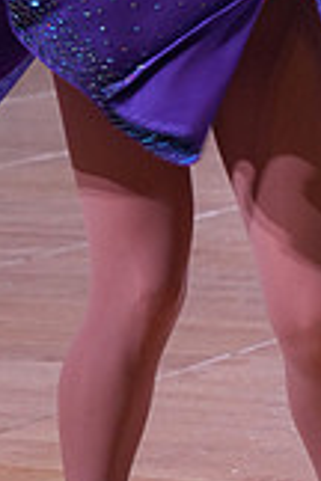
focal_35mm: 250
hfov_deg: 5.5
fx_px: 3343
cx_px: 325
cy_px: -157
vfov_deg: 8.1
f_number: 5.6
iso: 2500
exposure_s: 1/250
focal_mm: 70
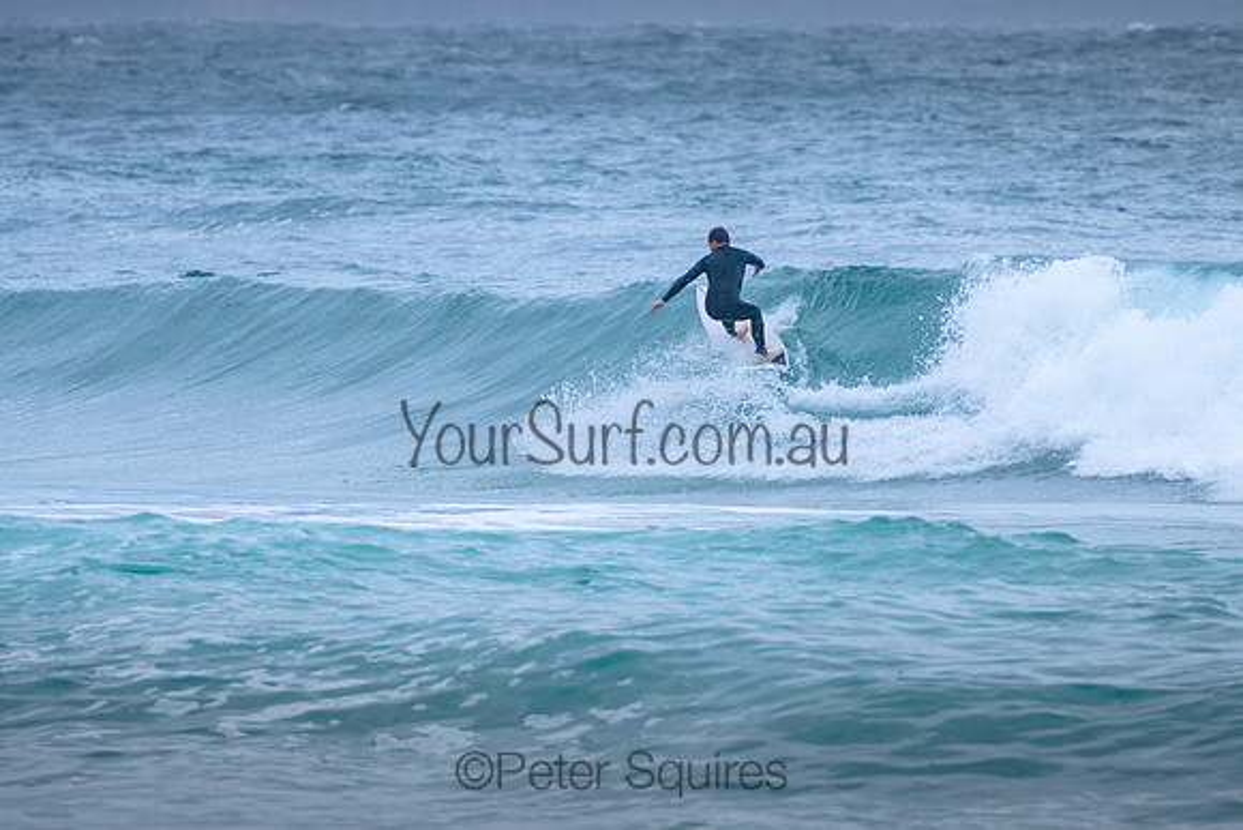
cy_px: 326
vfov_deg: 2.5
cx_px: 621
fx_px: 18999
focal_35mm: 550
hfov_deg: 3.7
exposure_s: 1/2000
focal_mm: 400
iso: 640
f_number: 5.6
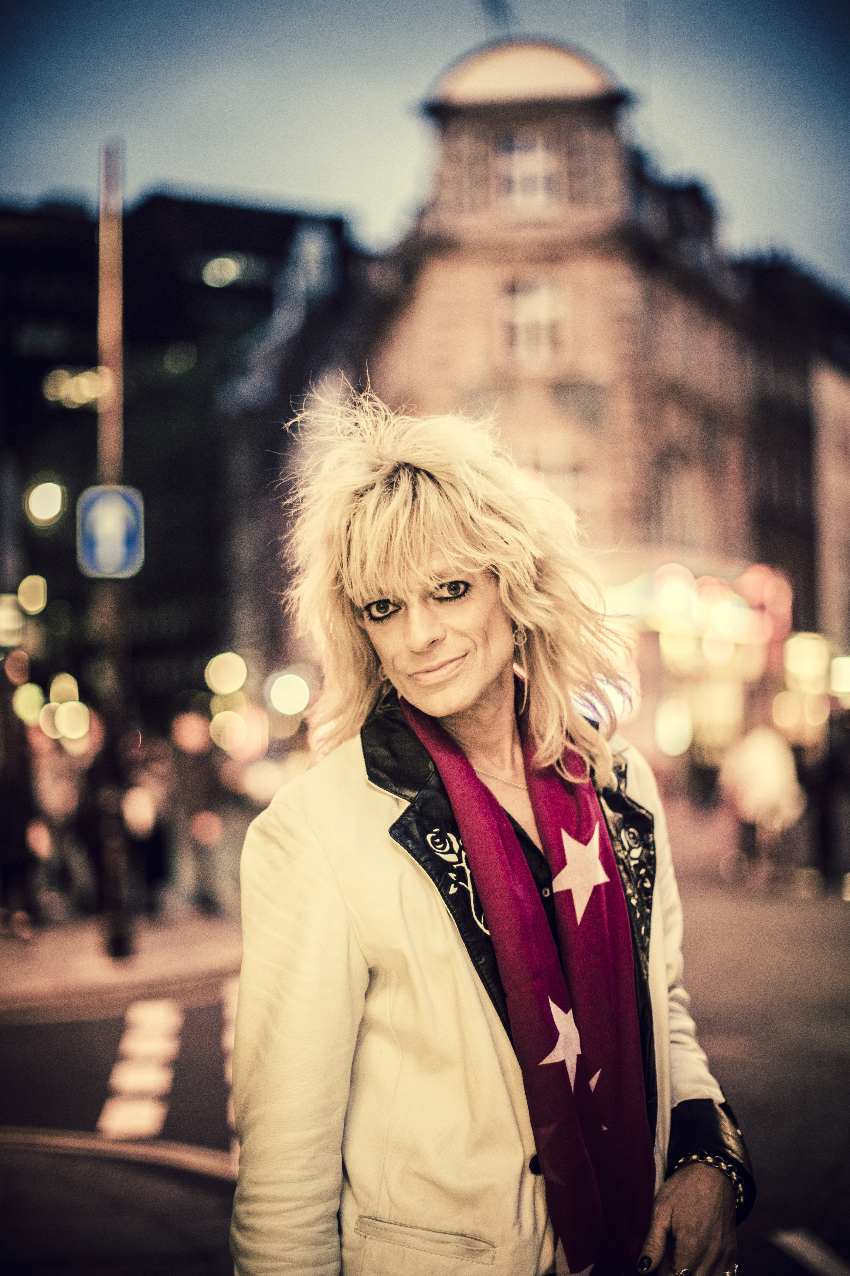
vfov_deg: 39.6
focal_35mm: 50
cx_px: 425
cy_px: 638
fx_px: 1771
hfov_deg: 27.0
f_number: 1.4
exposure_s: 1/200
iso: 800
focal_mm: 50
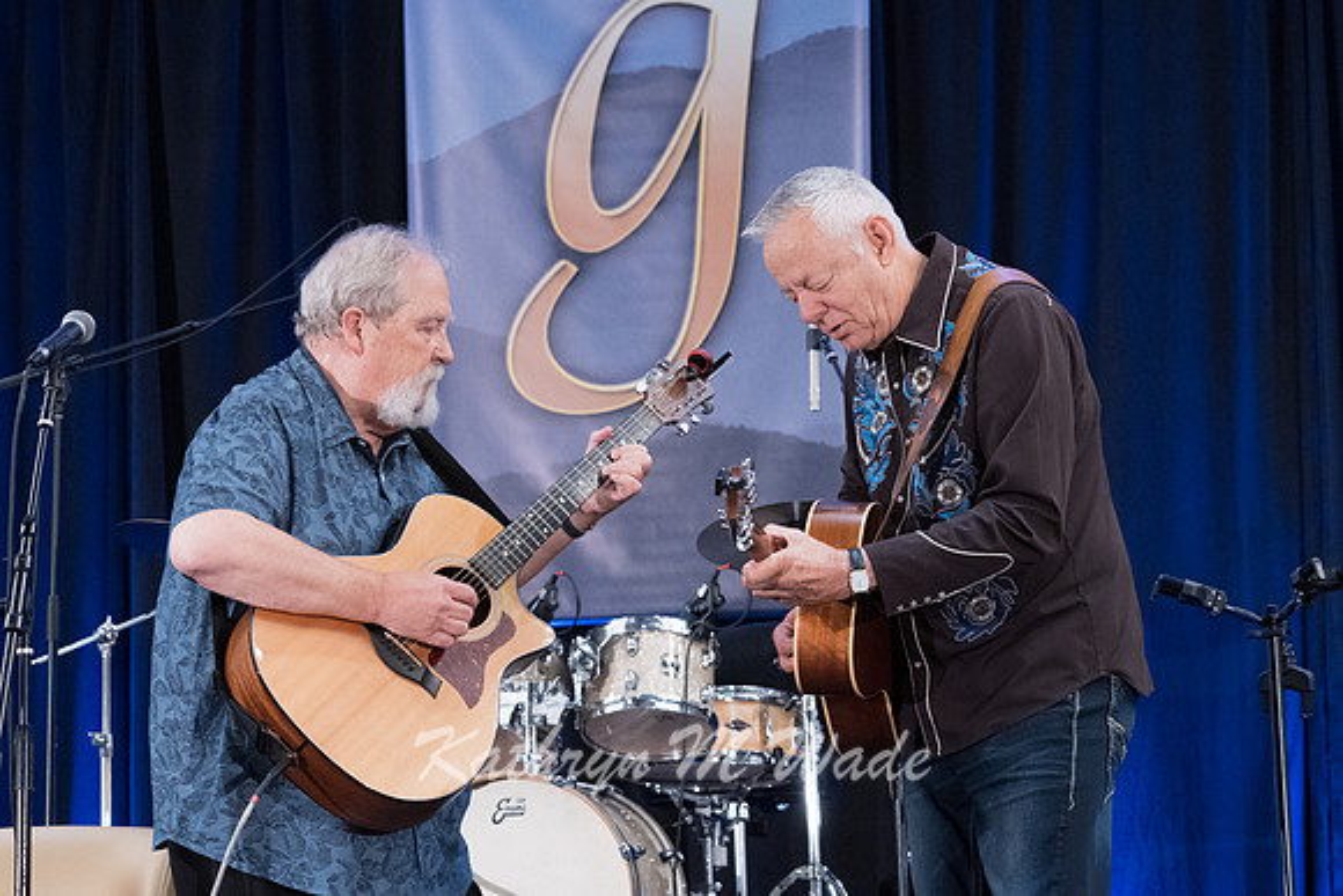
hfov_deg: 21.7
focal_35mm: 94
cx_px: 672
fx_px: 3507
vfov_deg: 14.6
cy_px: 448
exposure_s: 1/250
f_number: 5.6
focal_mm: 94
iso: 12800
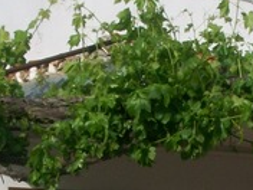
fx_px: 1462
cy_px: 345
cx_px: 318
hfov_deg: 9.7
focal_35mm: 200
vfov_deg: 7.2
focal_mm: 7.8
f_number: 6.3
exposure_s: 1/320
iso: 80
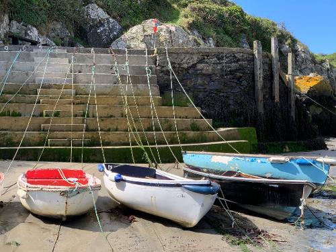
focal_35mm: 52
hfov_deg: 36.8
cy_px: 126
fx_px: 505
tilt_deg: -0.6
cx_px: 168
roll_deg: +0.4
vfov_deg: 28.0
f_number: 2.4
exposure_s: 1/276
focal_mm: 6
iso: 16
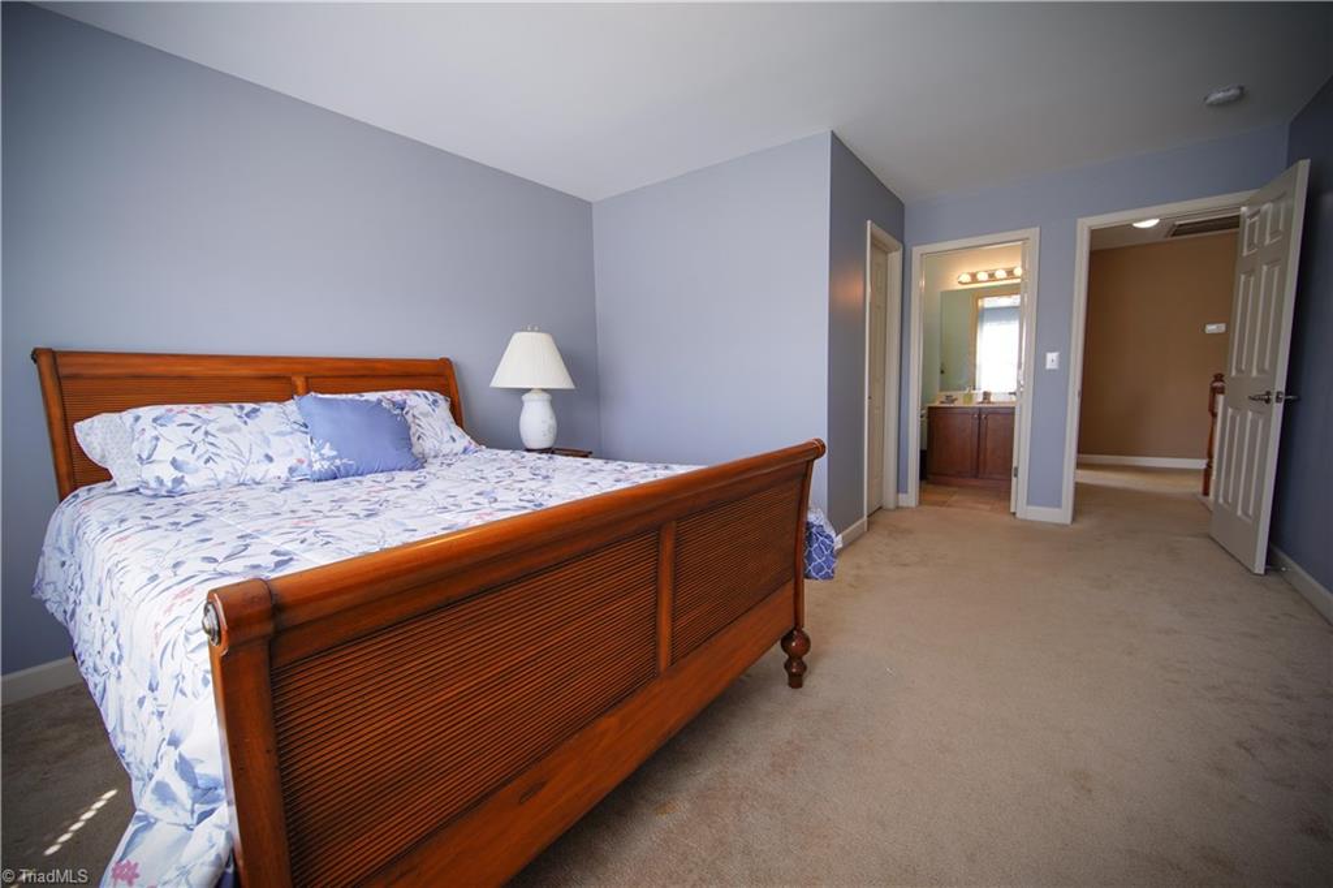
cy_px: 444
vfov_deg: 81.2
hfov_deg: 104.3
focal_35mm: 14
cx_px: 666
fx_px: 518
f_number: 7.1
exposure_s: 1/15
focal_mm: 14
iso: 200
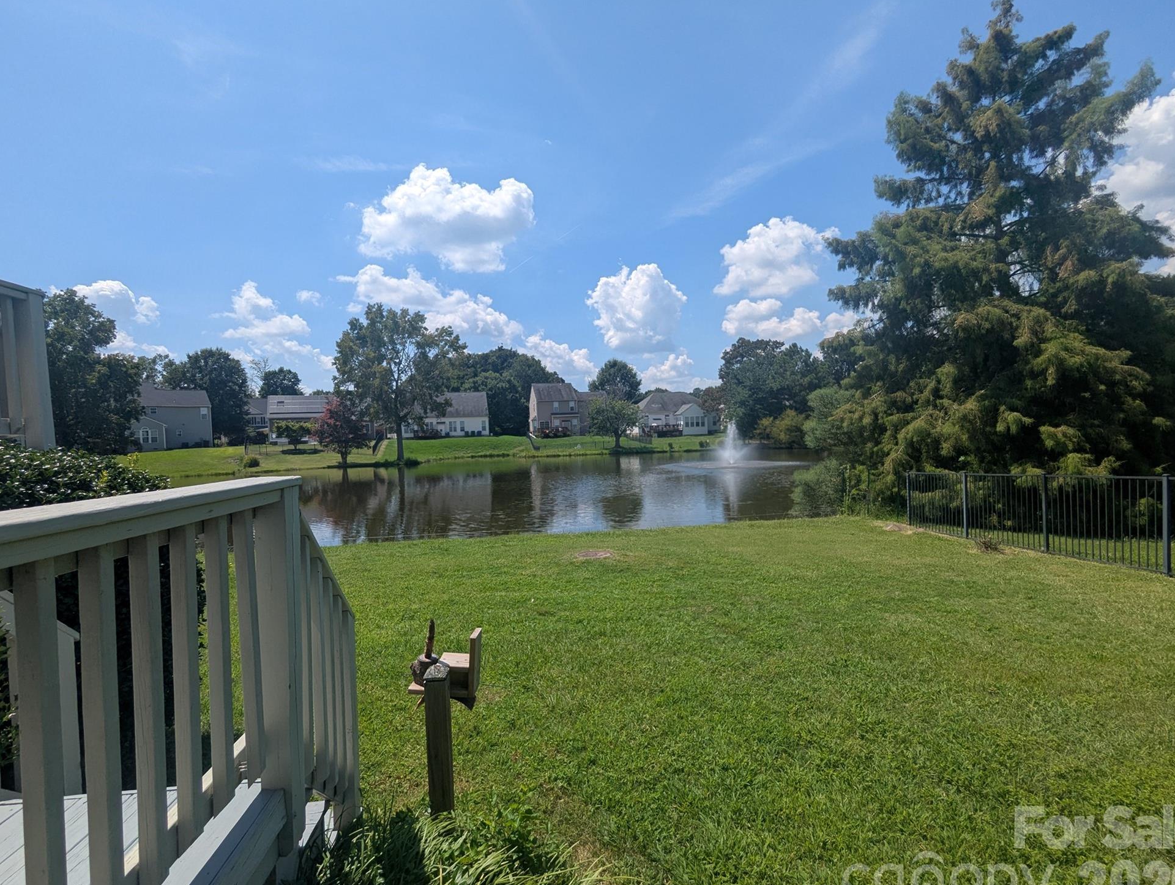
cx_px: 584
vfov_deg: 74.9
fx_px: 578
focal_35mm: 17
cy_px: 456
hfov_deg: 90.9
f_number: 2.2
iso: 55
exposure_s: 1/2457
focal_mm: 2.35
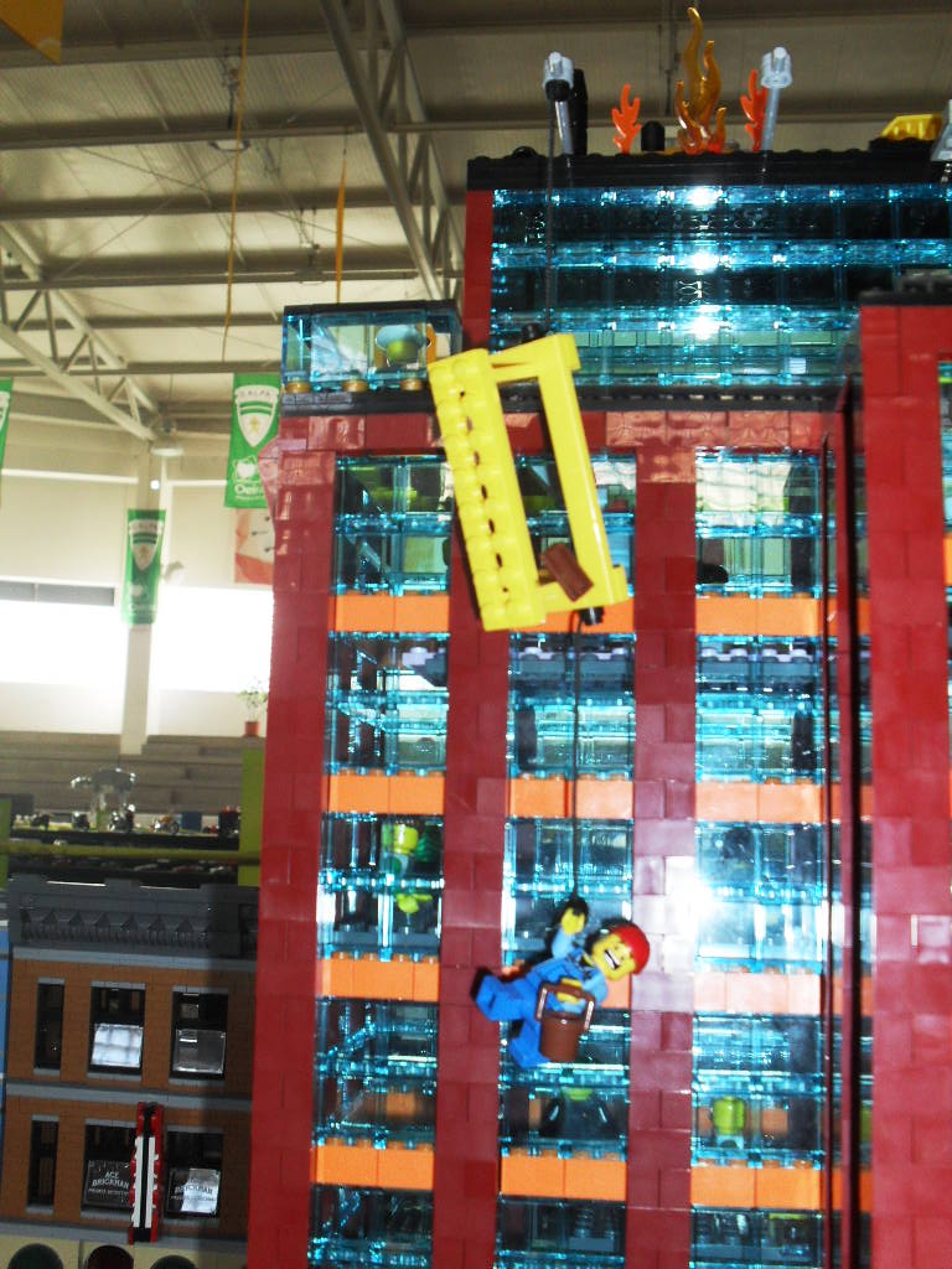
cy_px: 634
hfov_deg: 34.3
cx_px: 476
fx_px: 1540
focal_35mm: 42
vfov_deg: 44.8
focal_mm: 7.5
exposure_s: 1/45
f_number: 3.6
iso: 200
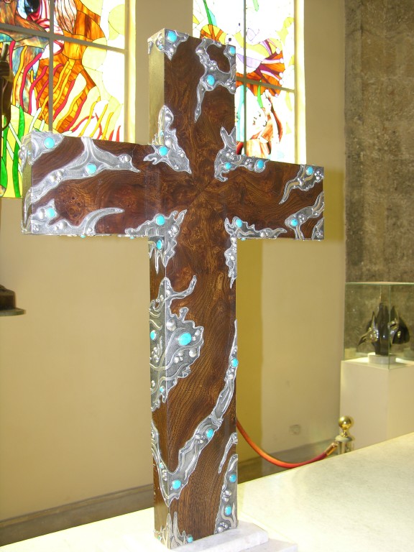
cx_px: 207
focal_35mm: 35
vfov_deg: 52.6
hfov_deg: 40.7
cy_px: 276
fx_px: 558
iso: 50
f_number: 3.2
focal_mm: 8.9
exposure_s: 1/45.2
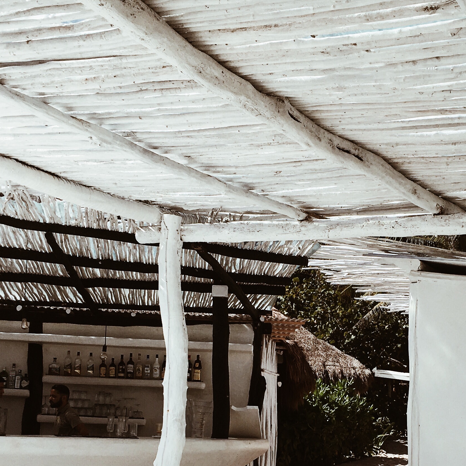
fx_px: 944
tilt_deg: +2.3
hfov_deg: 27.4
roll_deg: -2.0
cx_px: 339
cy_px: 373
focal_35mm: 62
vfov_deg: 27.2
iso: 25
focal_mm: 4.15
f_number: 2.2
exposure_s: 1/3497
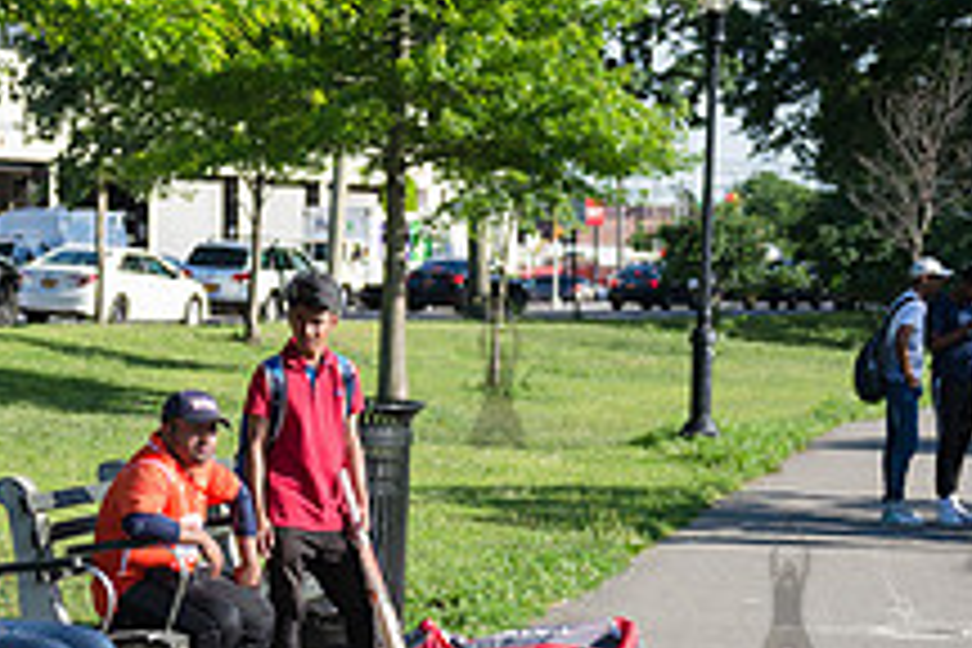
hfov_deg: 19.2
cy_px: 587
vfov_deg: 13.3
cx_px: -86
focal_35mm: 102
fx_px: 2754
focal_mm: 38
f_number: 2.8
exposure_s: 1/4000
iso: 200
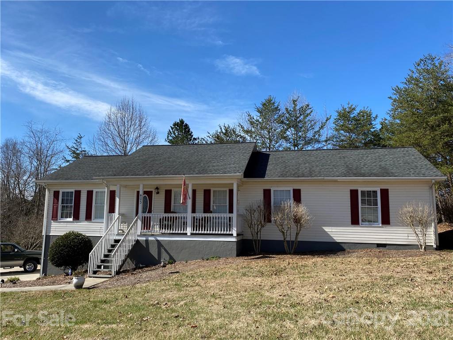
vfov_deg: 53.1
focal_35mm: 26
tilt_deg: +6.9
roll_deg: -0.8
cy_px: 170
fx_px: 340
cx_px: 226
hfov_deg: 67.3
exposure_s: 1/2222
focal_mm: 4.25
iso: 32
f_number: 1.8
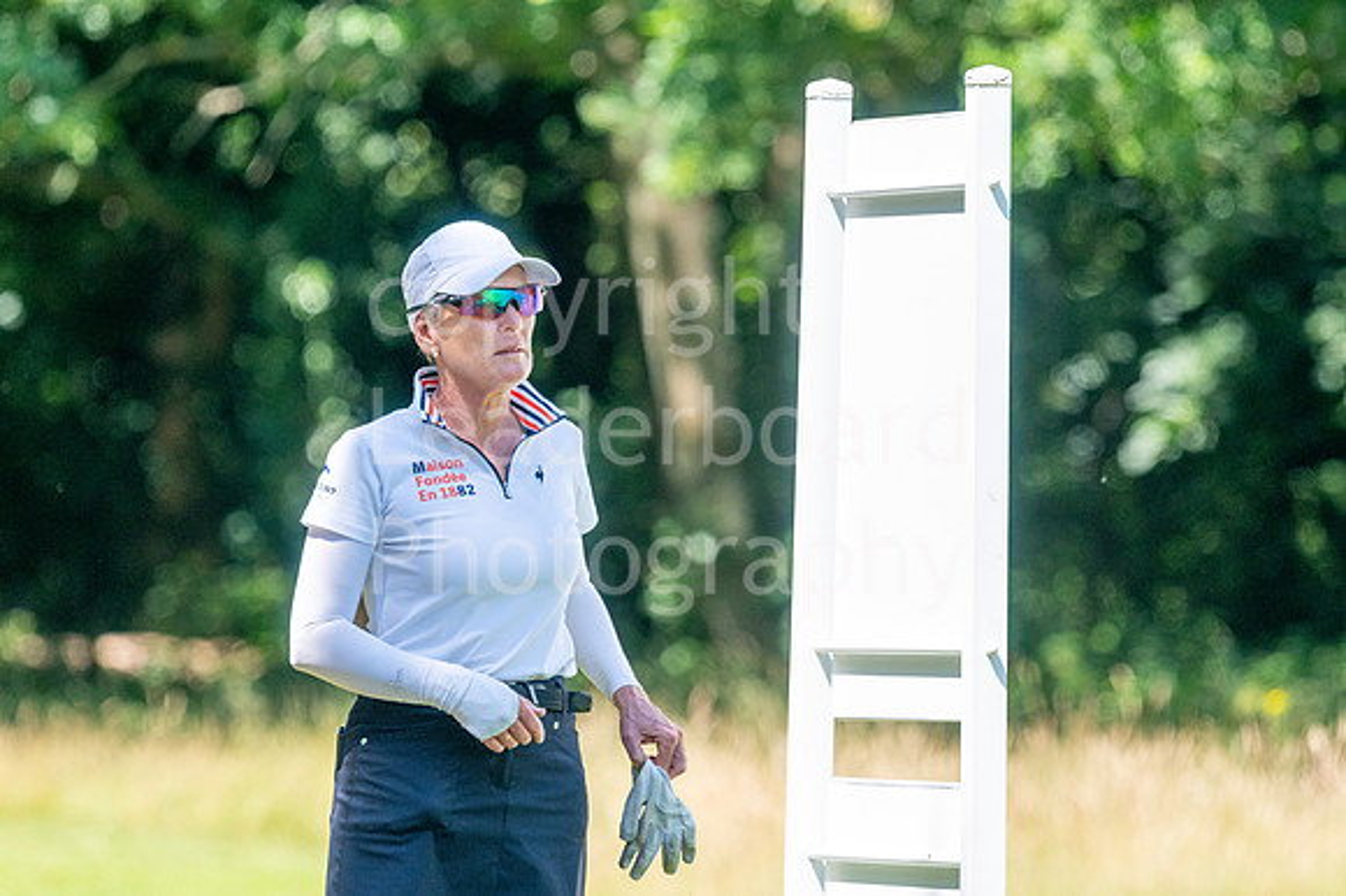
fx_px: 16815
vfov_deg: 3.1
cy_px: 448
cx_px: 673
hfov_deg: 4.6
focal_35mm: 450
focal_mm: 300
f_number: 5
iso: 320
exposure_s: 1/1000
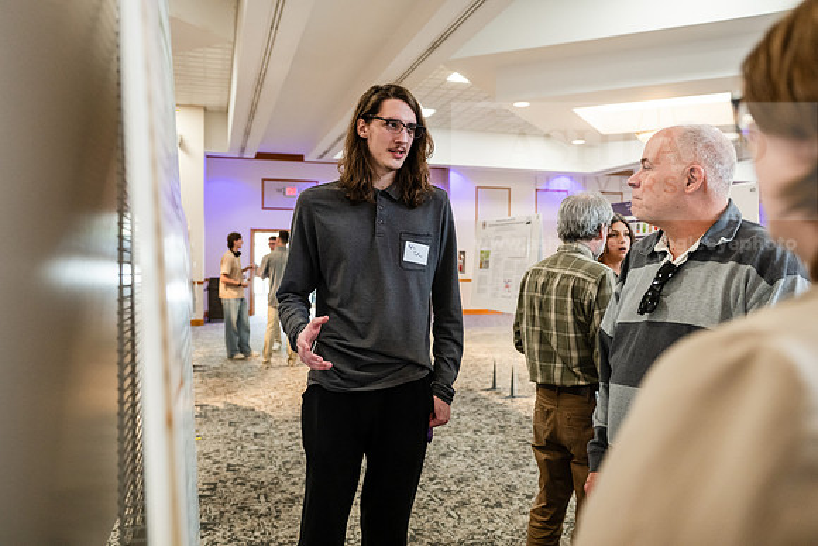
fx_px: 705
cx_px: 409
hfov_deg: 60.3
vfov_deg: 42.3
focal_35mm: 31
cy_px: 273
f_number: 3.5
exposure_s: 1/200
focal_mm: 31
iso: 2500
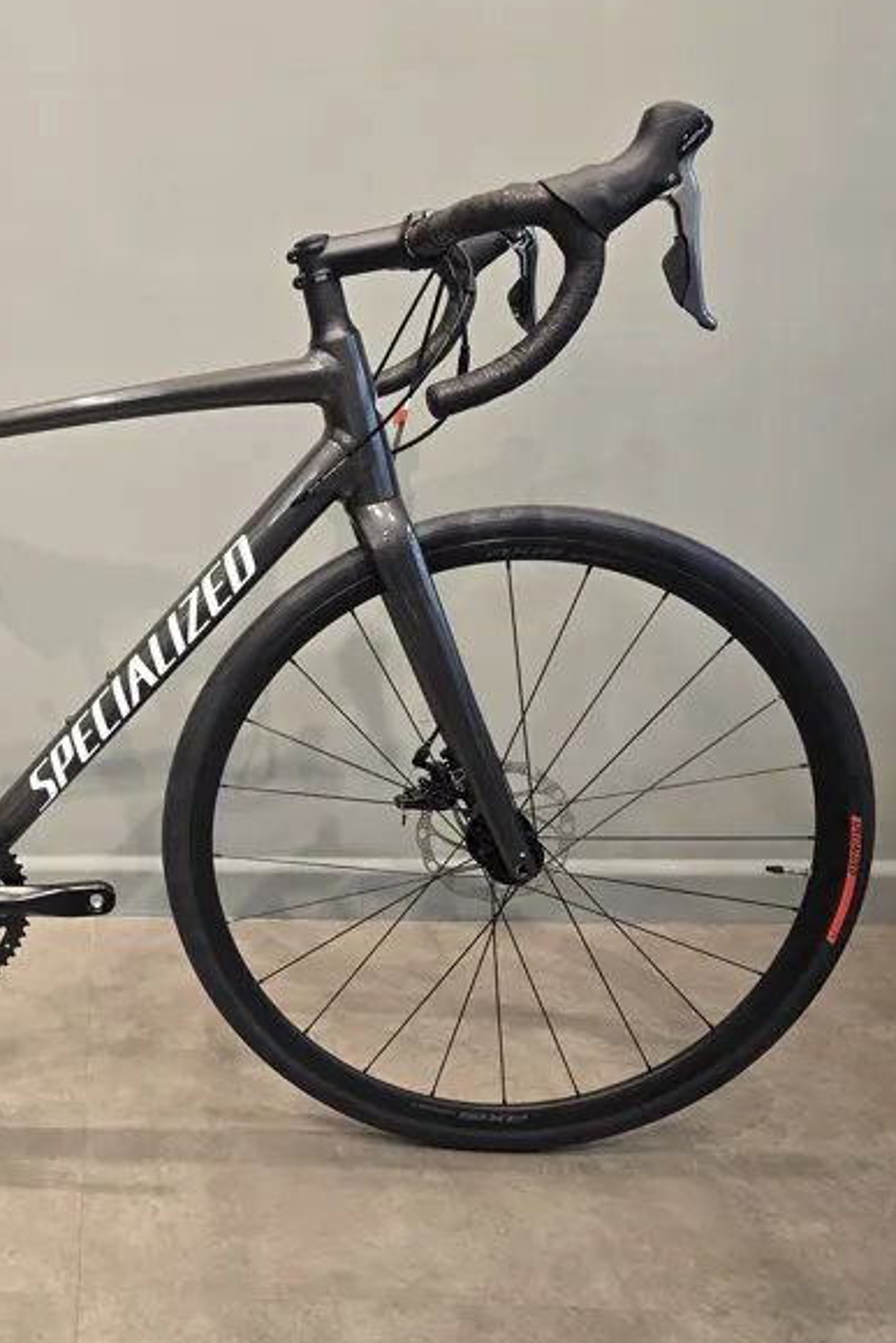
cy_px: 683
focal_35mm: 33
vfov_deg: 57.2
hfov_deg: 36.5
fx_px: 1231
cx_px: 30
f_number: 1.7
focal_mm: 6.3
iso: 100
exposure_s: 1/50
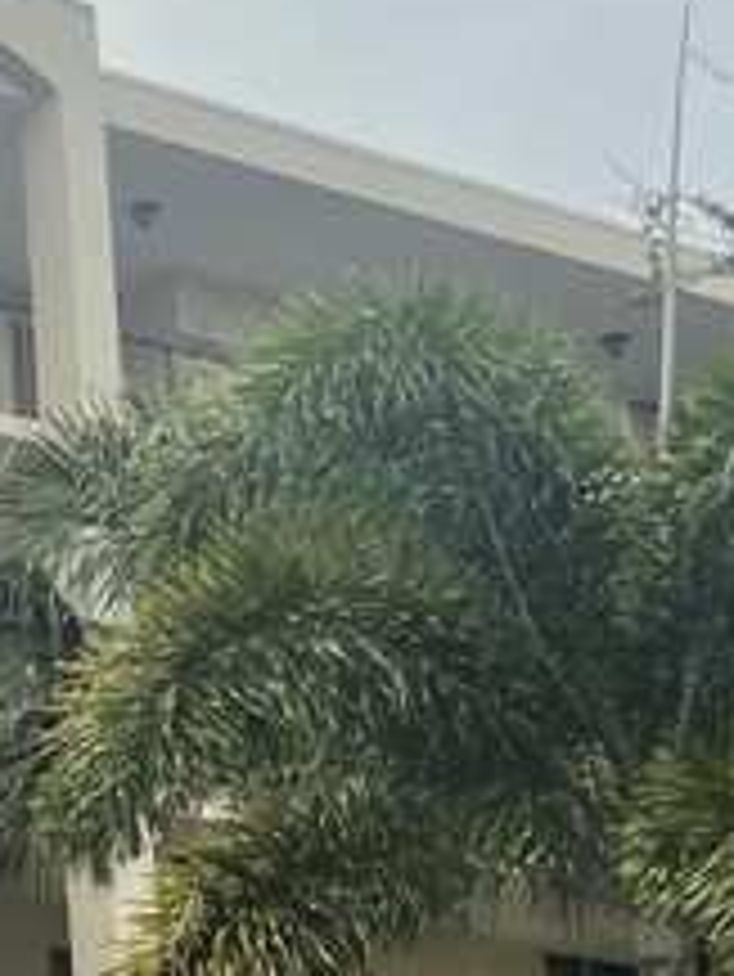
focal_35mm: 123
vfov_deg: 15.8
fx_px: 3474
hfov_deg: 10.6
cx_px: -946
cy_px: 855
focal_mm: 5.1
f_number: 1.6
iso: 32
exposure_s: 1/309
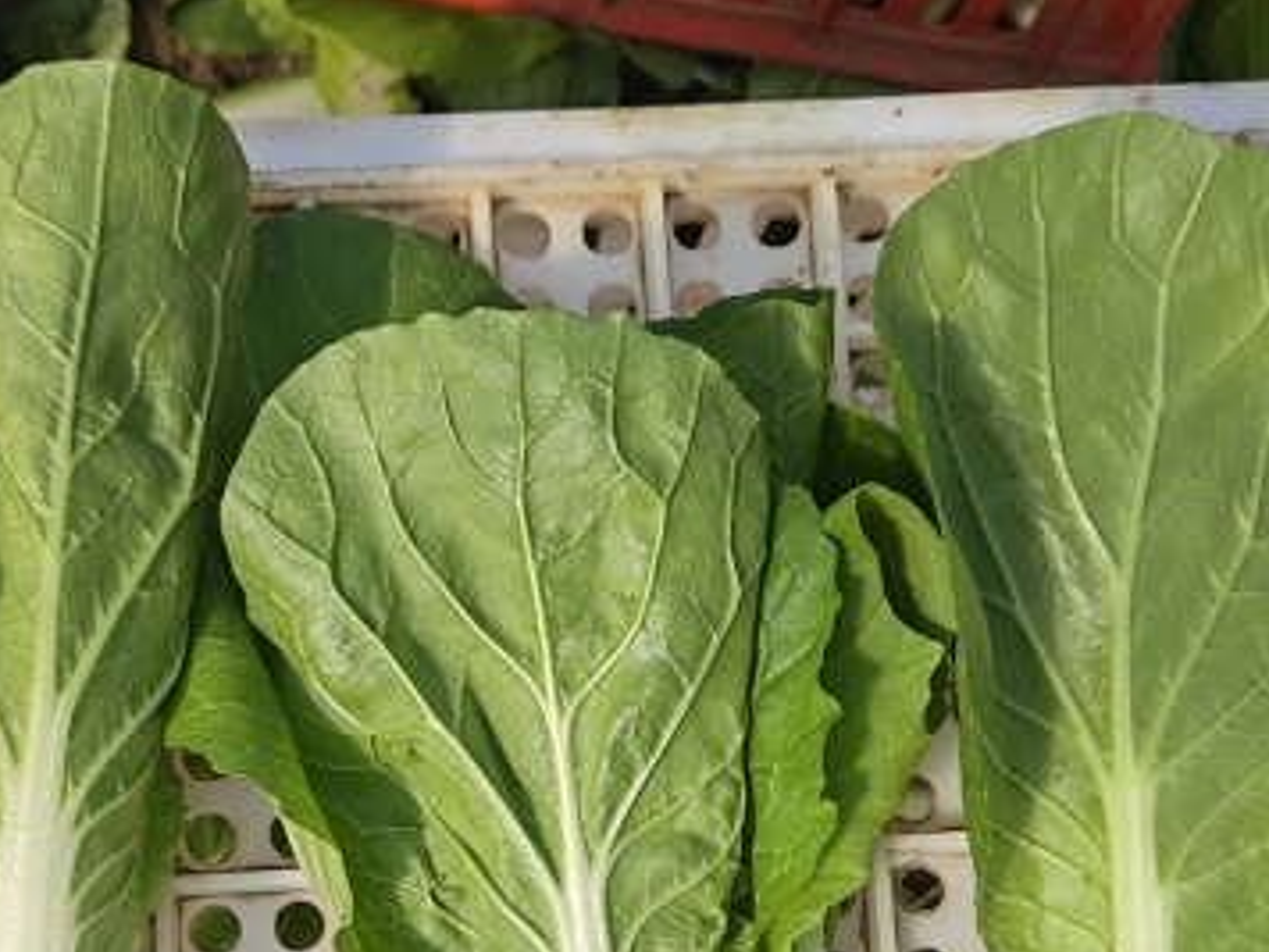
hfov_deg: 35.5
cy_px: 777
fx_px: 1980
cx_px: 531
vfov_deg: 26.5
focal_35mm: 54
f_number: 1.9
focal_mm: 6.12
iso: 50
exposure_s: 1/720
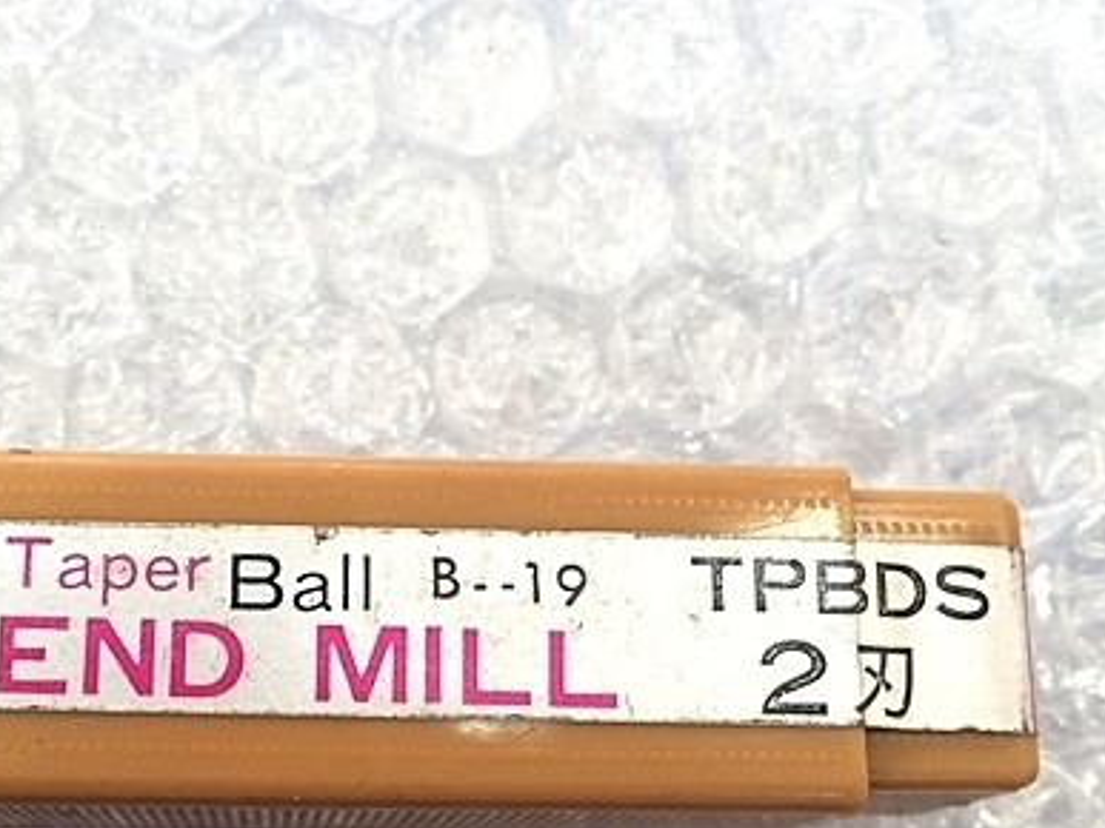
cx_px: 328
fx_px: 1532
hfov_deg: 39.0
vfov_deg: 29.7
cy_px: 637
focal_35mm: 48
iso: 64
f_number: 2.2
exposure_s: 1/30
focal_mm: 4.15
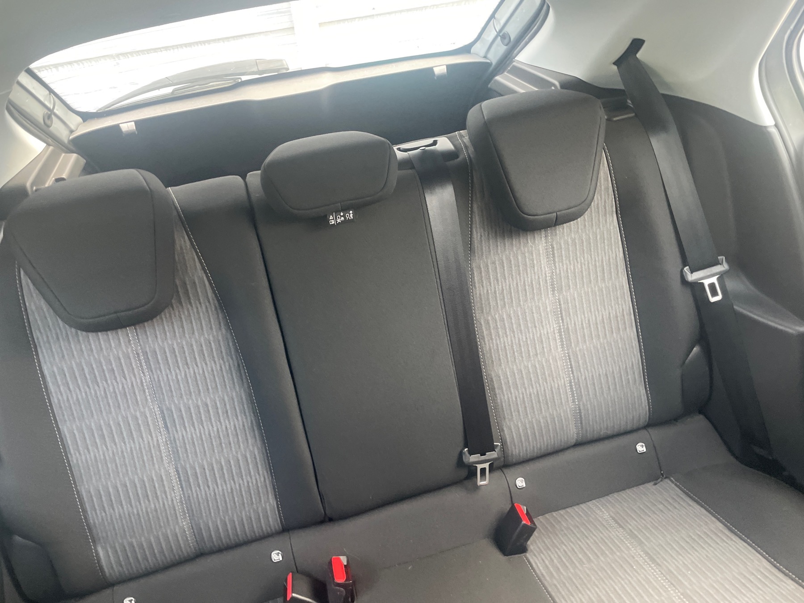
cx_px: 402
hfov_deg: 67.3
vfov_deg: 53.1
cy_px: 302
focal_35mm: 26
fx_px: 604
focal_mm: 4.2
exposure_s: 1/60
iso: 320
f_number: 1.6
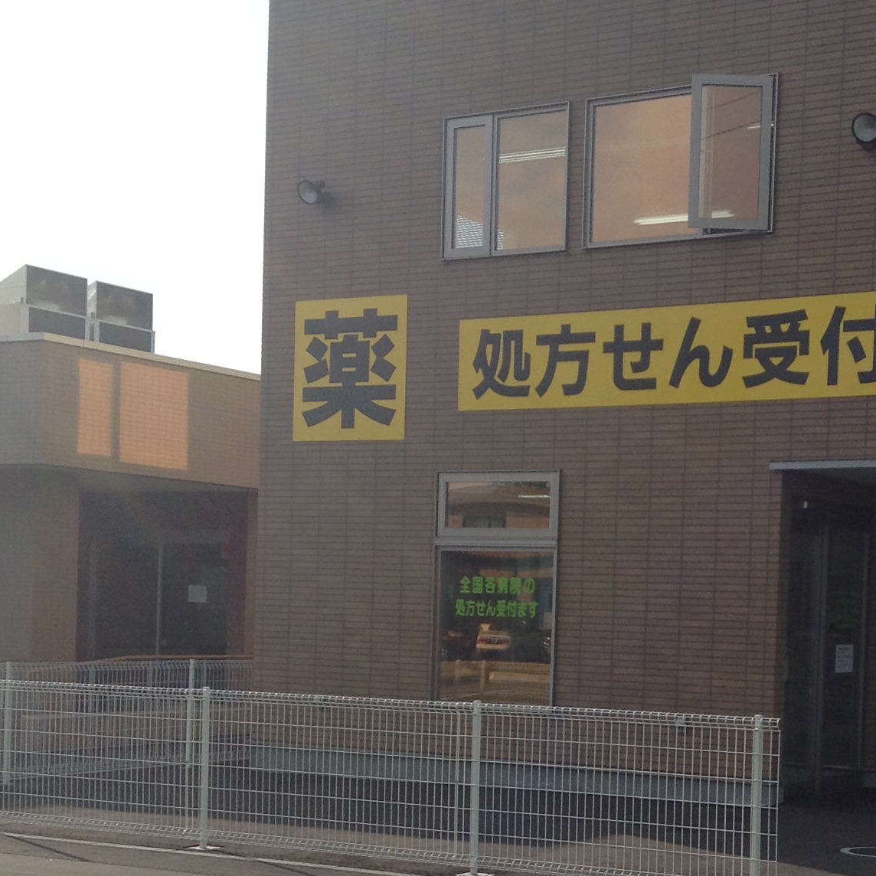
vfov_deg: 25.9
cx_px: 669
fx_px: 1890
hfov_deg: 25.7
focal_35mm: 66
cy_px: 619
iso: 32
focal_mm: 3.3
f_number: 2.4
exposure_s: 1/1318
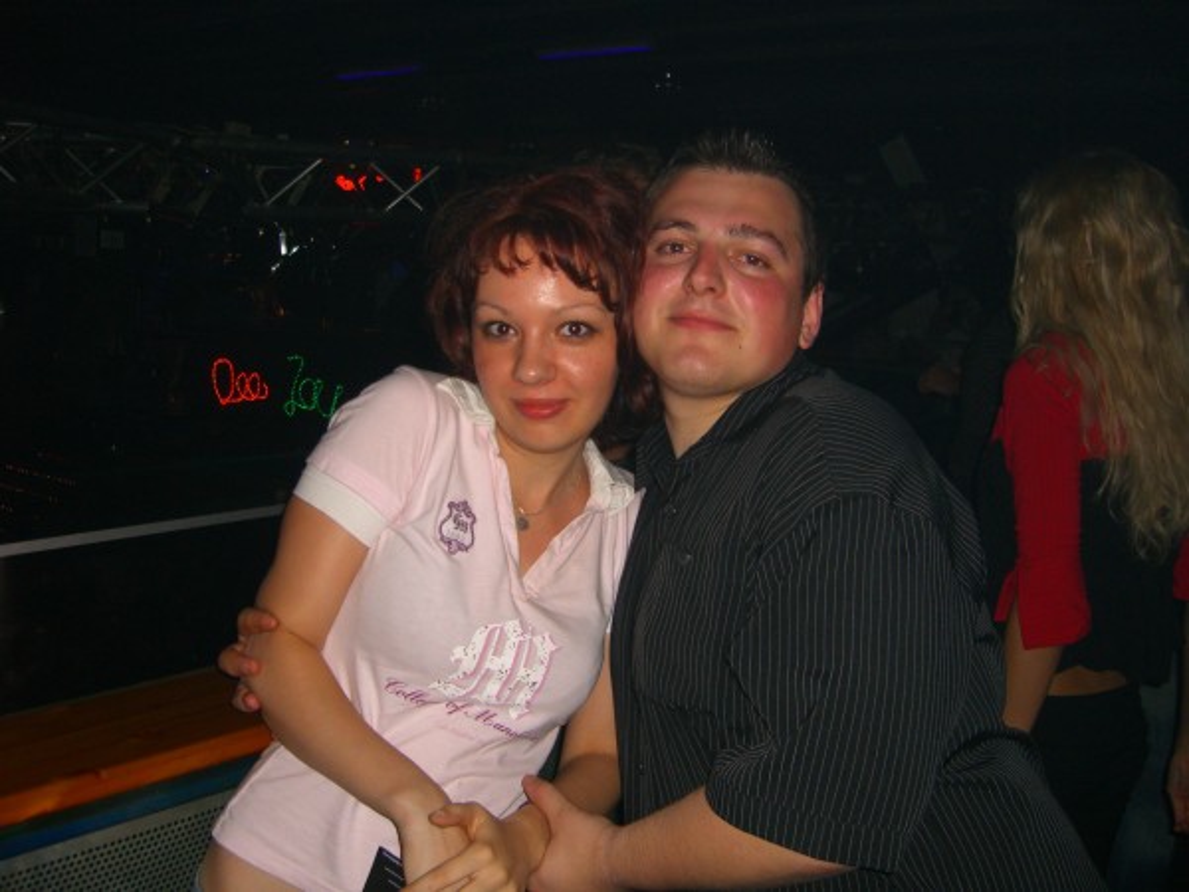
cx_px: 594
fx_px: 1305
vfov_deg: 37.7
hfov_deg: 49.0
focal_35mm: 38
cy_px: 446
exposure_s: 1/60
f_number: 2.8
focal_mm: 7.9
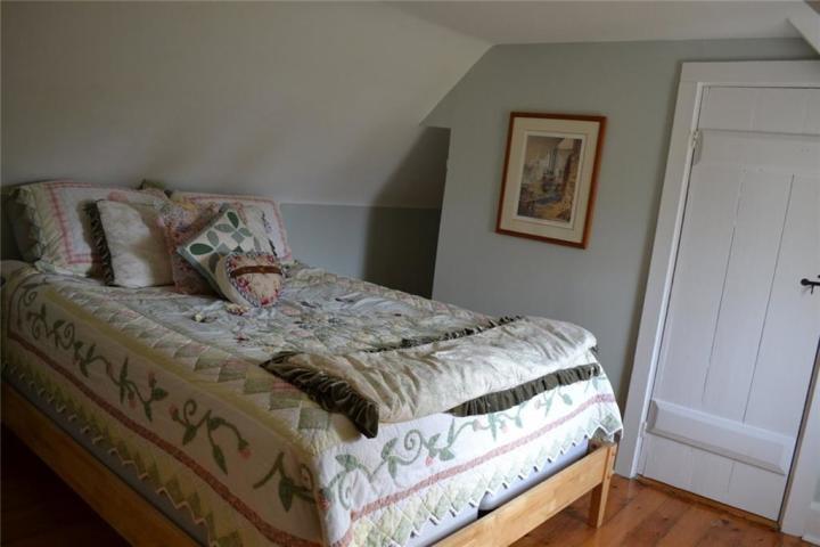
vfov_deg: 47.9
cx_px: 410
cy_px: 274
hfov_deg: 67.4
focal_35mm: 27
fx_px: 615
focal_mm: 18
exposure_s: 1/60
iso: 400
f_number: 4
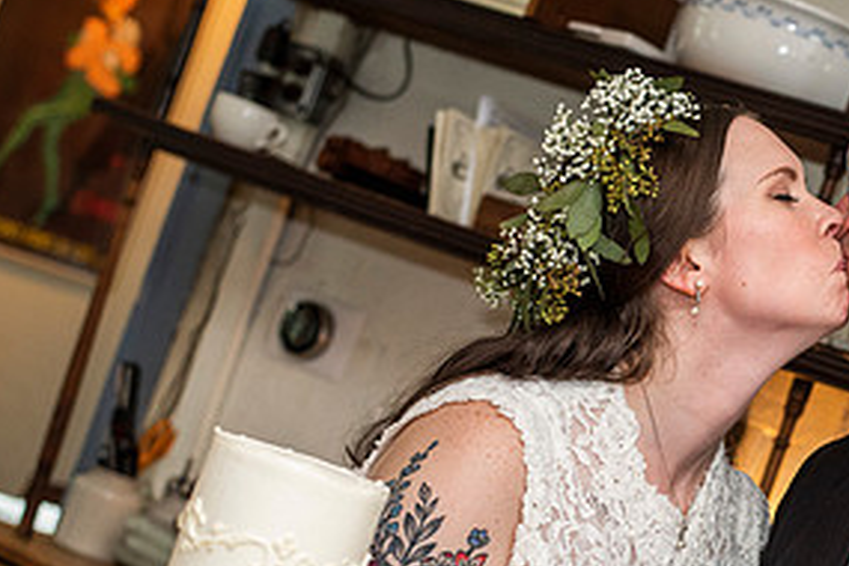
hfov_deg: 17.9
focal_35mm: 111
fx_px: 2618
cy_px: 428
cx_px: 881
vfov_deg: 12.3
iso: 1000
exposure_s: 1/100
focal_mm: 50
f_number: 3.5
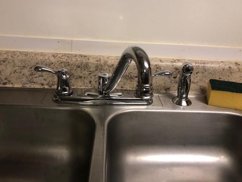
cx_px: 121
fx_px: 210
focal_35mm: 30
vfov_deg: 46.8
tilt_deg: -22.9
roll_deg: -3.7
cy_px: 85
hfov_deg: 60.0
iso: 40
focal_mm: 3.99
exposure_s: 1/17
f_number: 1.8
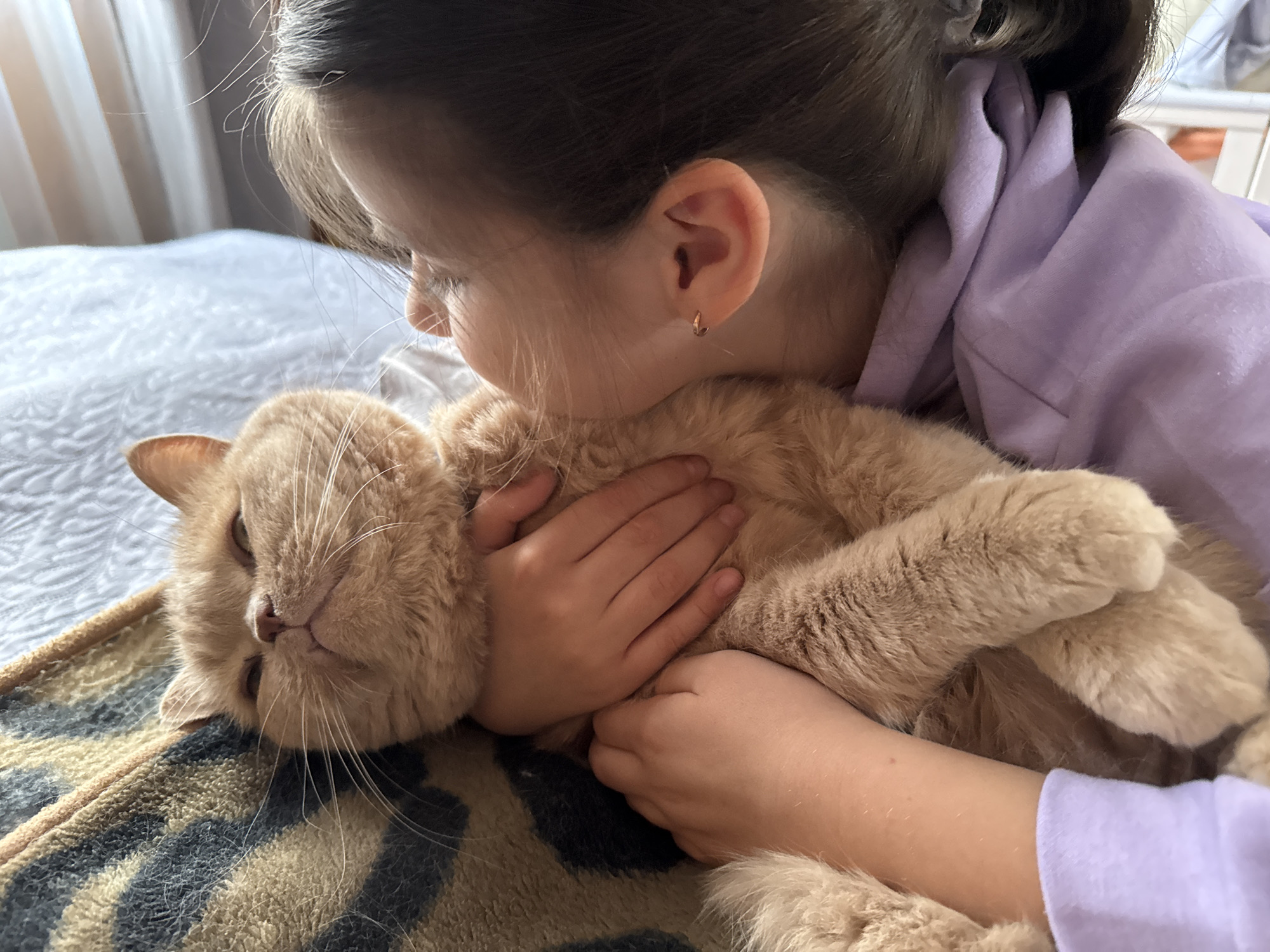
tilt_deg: -32.4
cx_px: 635
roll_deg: +0.9
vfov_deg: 56.8
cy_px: 476
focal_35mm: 24
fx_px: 881
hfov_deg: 71.6
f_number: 1.78
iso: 800
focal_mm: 6.76
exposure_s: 1/45
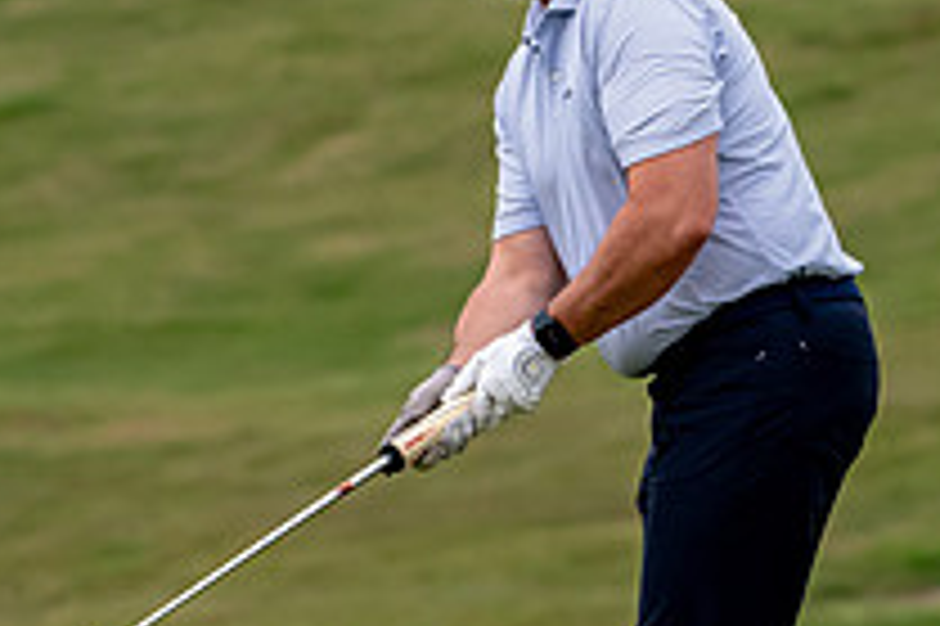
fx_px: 21733
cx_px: 585
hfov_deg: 2.5
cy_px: 484
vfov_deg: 1.6
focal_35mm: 833
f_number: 5.6
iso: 1250
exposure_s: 1/2000
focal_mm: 200
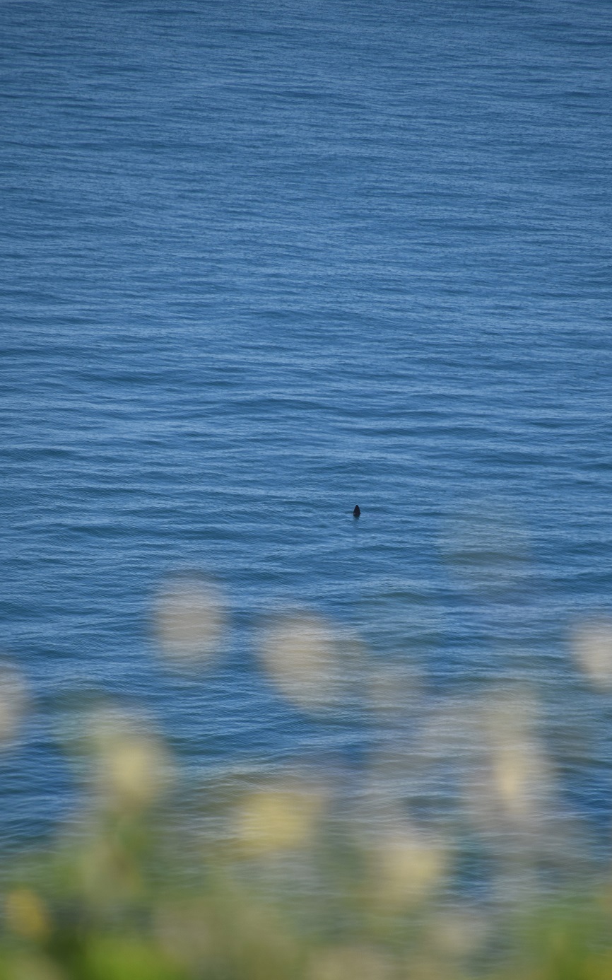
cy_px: 515
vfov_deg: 6.3
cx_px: 342
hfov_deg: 4.0
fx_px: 8835
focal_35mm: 331
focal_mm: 200
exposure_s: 1/640
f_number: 6.3
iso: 200
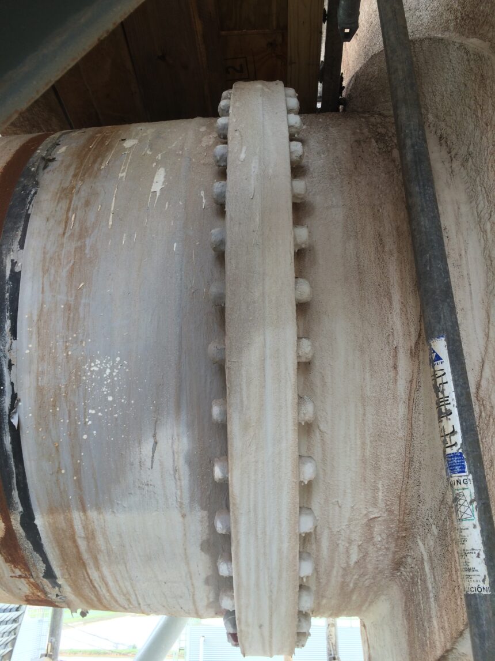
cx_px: 248
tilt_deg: +24.4
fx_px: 553
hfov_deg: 48.2
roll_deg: +0.7
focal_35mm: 29
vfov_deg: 61.7
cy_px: 330
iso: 64
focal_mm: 4.15
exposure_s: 1/120
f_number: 2.2
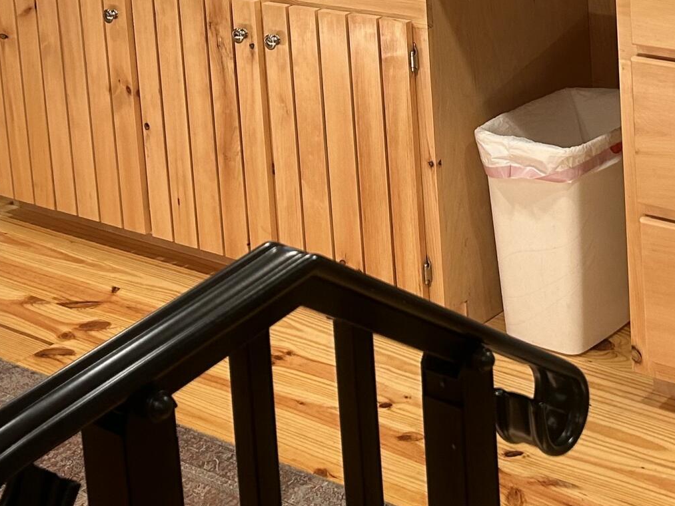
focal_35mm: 77
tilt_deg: -8.2
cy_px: -137
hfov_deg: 25.2
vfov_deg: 18.0
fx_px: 1502
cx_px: 468
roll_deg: +4.1
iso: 125
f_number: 1.5
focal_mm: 5.7
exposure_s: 1/120
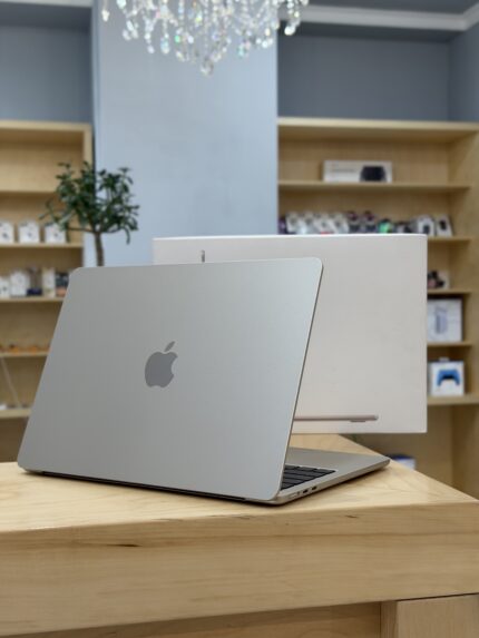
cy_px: 319
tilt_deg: -0.8
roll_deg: +0.2
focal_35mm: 48
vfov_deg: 39.6
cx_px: 240
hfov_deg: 30.3
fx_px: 885
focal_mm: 6.76
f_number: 1.78
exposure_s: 1/111
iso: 100
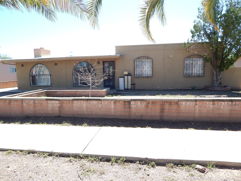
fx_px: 160
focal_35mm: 23
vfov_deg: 58.9
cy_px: 90
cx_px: 120
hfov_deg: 73.9
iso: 125
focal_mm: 4
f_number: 3
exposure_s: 1/500
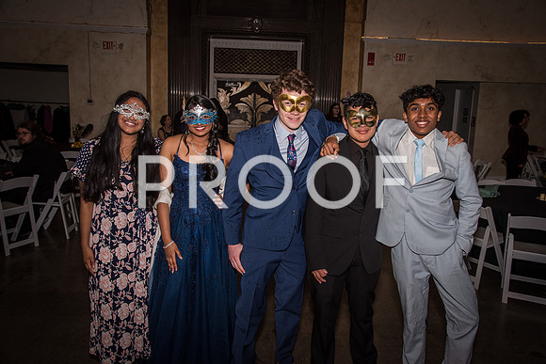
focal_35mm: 31
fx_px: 470
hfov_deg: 60.3
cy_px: 182
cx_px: 273
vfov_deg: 42.3
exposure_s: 1/80
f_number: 7.1
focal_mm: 31
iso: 200
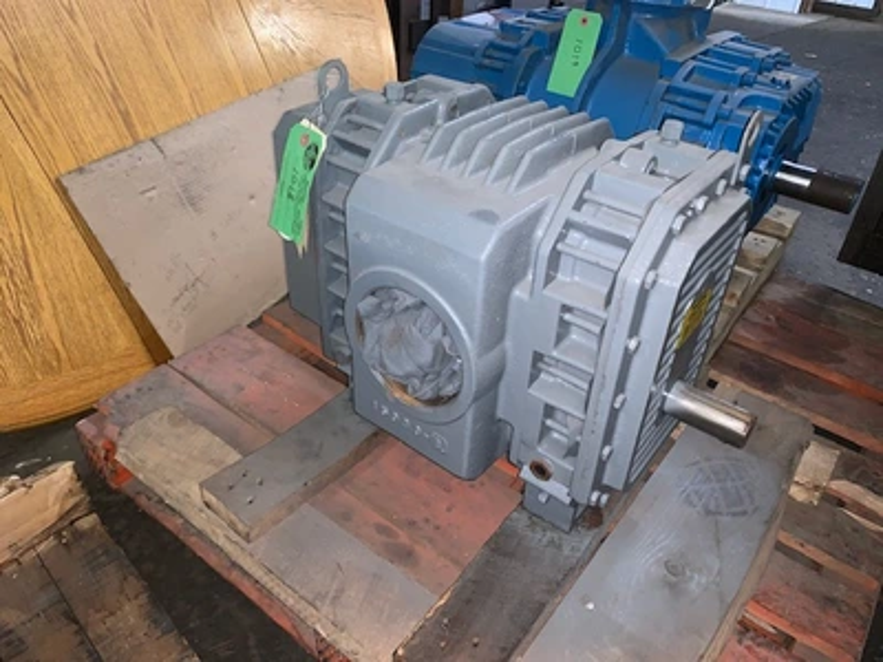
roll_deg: -2.9
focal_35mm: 26
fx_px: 663
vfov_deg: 53.1
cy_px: 331
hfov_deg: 67.3
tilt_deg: -33.4
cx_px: 442
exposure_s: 1/17
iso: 125
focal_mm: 4.25
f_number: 1.8
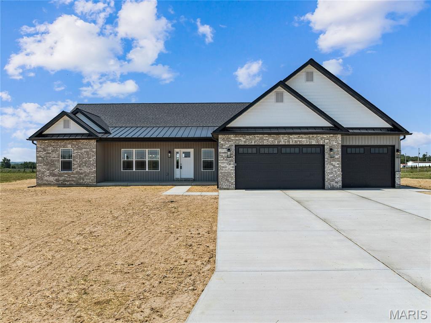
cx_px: 216
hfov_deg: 71.6
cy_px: 162
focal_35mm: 24
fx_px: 299
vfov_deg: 56.8
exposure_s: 1/160
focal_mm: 12.3
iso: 120
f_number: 2.8
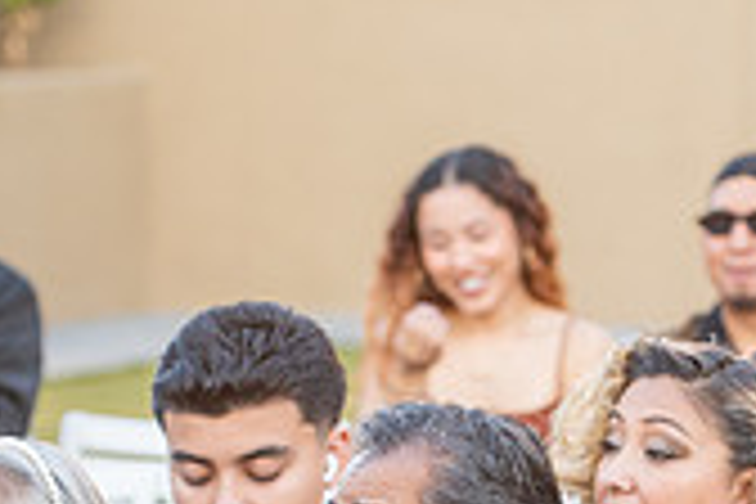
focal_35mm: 432
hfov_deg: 4.8
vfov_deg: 3.2
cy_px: 668
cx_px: 432
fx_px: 9071
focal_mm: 125
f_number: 3.5
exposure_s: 1/250
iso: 500
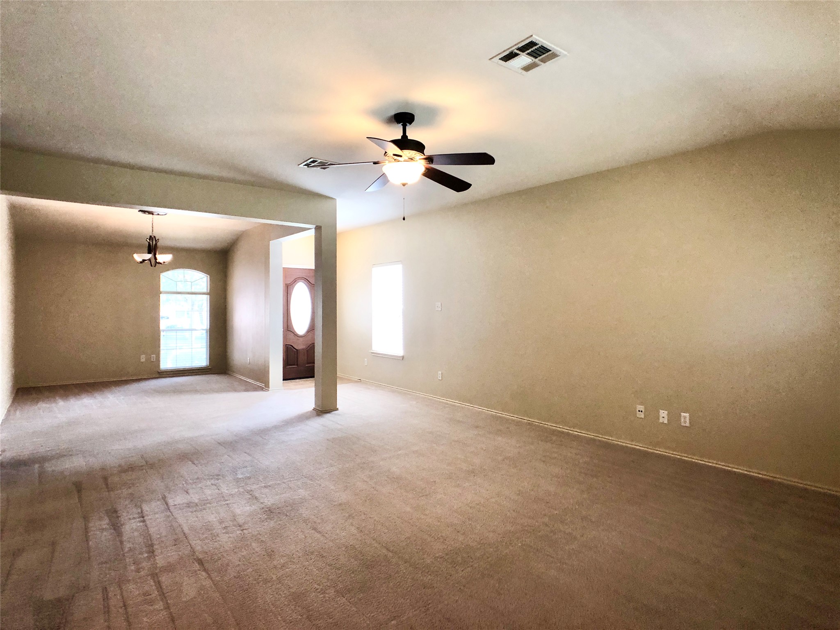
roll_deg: +0.2
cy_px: 315
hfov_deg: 63.4
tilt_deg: -1.0
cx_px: 420
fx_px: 679
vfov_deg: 49.7
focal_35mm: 28
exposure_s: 1/30
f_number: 1.8
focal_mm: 4
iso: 32
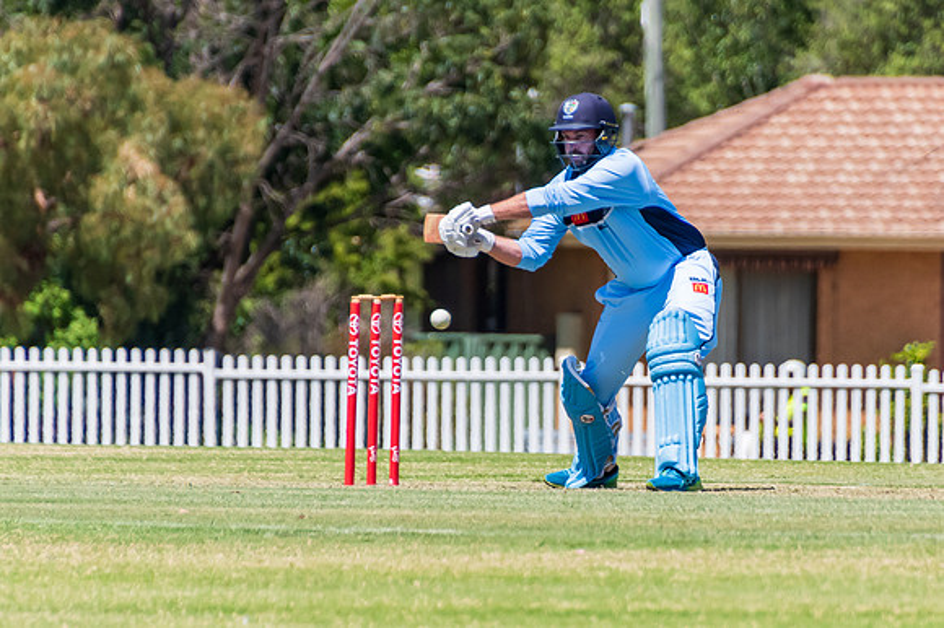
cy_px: 325
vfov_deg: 1.5
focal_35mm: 937
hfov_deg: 2.2
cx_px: 578
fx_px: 24558
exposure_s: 1/2500
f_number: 6.3
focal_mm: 400
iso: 400
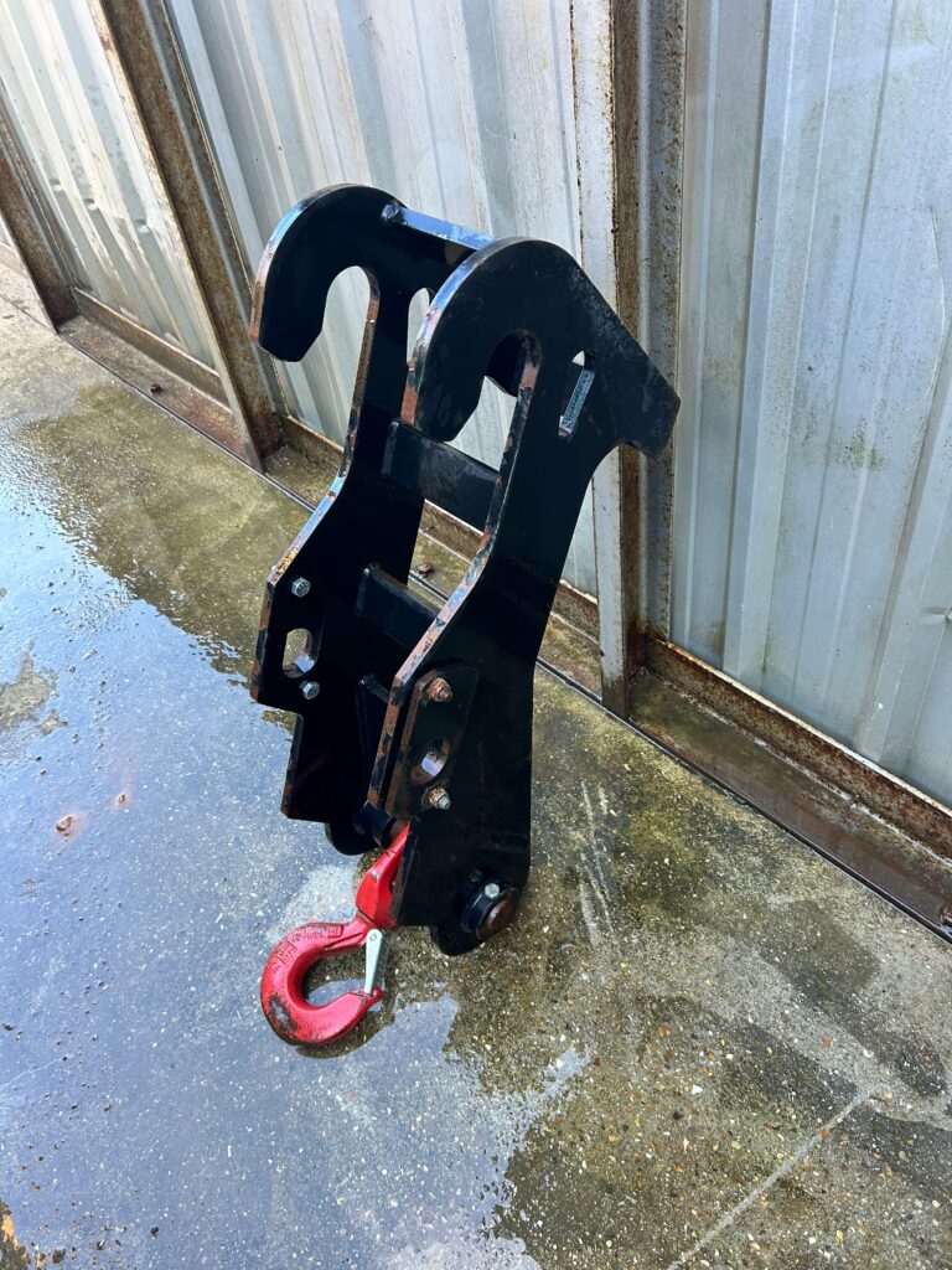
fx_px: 953
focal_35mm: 26
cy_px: 635
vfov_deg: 67.3
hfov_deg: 53.1
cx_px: 476
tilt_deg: -47.1
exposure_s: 1/121
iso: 125
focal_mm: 5.7
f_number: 1.5
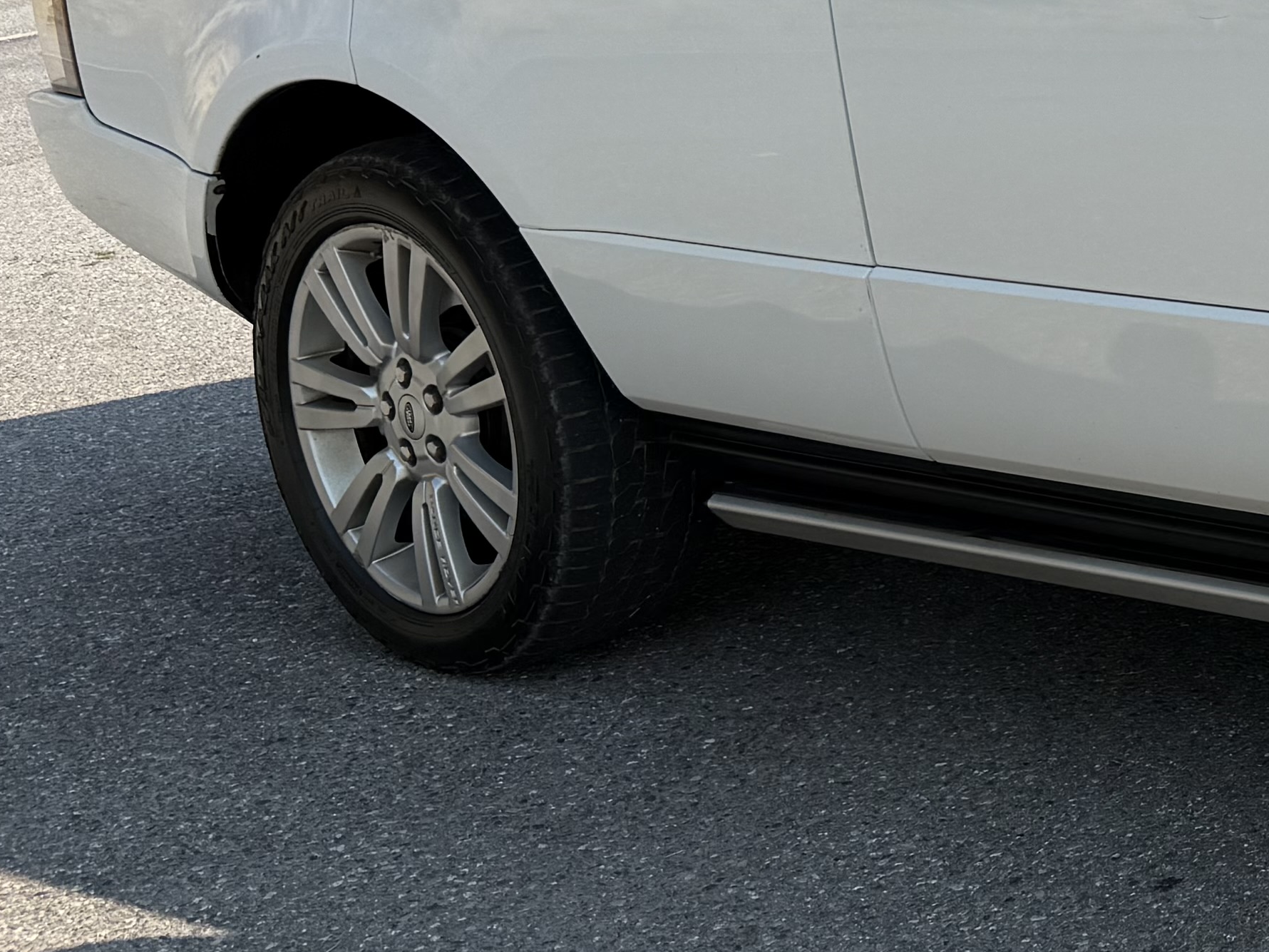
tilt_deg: -8.1
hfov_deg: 22.0
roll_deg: +3.2
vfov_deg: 18.9
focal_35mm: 77
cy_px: 124
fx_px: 2823
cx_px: 1767
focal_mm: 6.76
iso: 80
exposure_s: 1/3953
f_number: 1.78
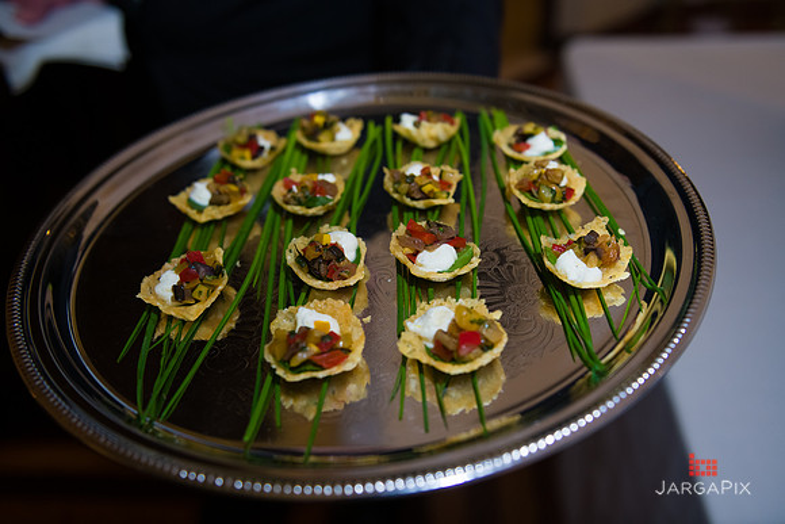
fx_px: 698
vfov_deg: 41.1
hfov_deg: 58.7
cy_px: 262
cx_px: 392
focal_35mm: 32
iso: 1000
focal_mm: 32
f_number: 3.2
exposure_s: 1/125
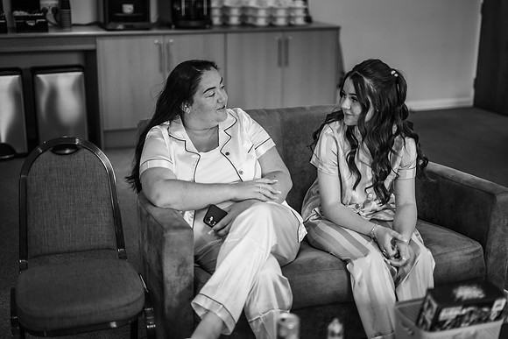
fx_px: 706
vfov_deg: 27.0
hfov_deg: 39.6
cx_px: 254
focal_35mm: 50
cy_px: 170
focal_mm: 50
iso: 220
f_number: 1.4
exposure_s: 1/250
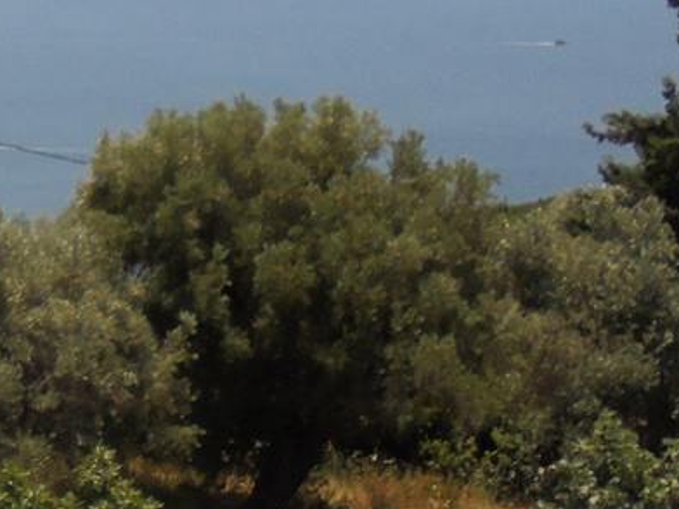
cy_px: 526
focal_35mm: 106
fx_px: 2079
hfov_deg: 17.0
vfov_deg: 13.7
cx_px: -293
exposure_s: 1/1000
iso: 100
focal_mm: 4.6
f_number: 3.5
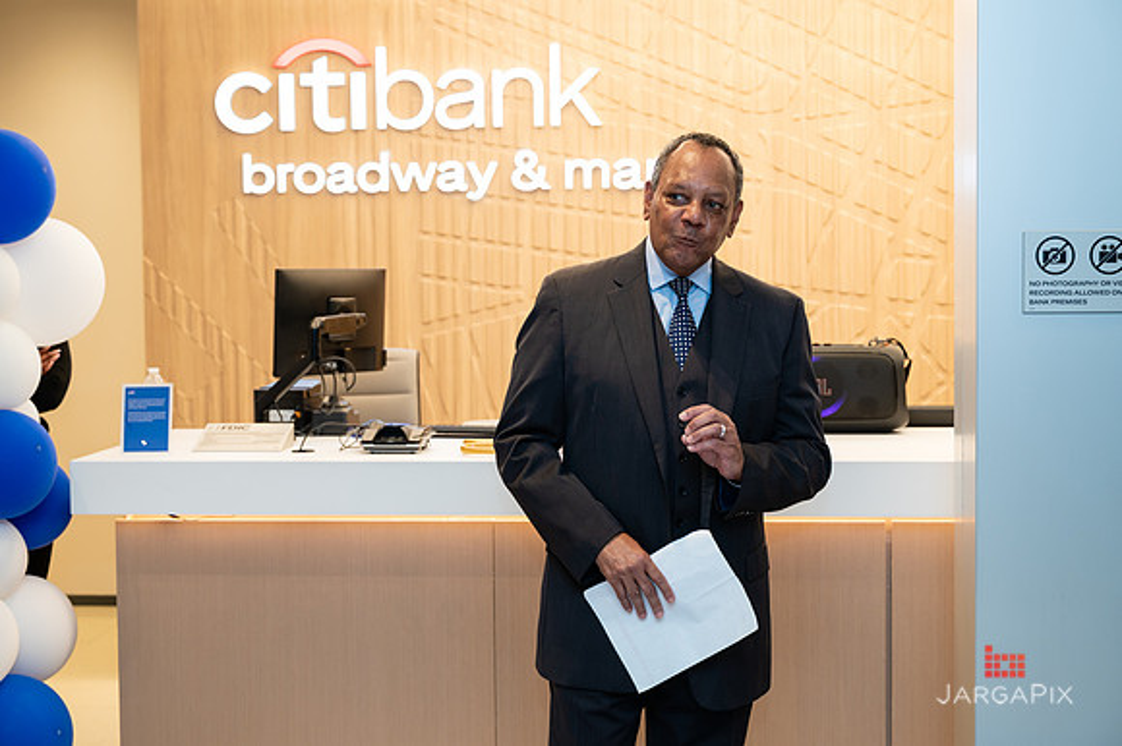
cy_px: 362
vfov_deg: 21.7
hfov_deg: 32.1
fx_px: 1948
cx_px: 562
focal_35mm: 63
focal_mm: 60
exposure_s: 1/160
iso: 400
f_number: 4
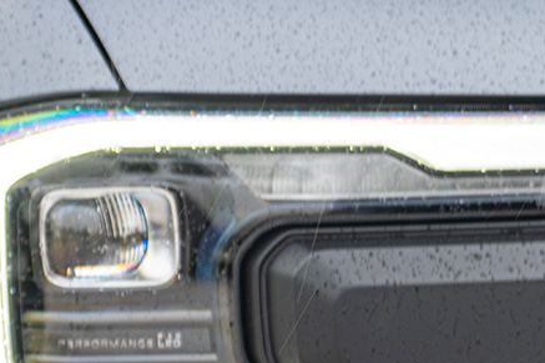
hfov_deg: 14.1
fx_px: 2119
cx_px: 695
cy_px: 329
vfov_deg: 9.7
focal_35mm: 140
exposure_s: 1/60
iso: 125
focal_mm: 34
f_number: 4
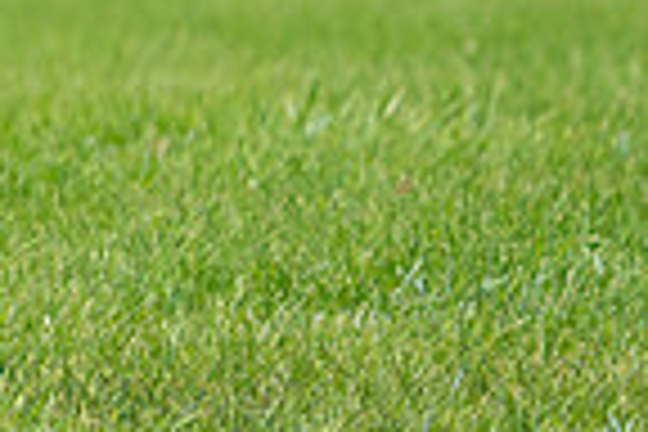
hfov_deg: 2.1
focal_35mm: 976
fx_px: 17567
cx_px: -616
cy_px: -232
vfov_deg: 1.4
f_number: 5.6
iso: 1250
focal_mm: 243
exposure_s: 1/4000
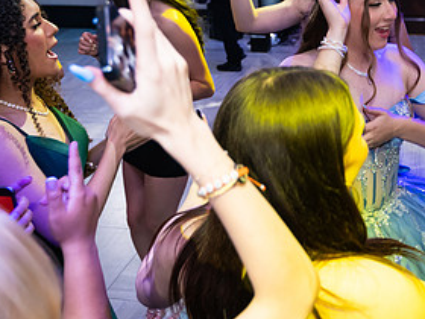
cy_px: 128
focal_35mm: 49
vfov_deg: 29.6
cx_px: 323
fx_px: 602
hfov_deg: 37.8
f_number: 4
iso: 1250
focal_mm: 24
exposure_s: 1/160
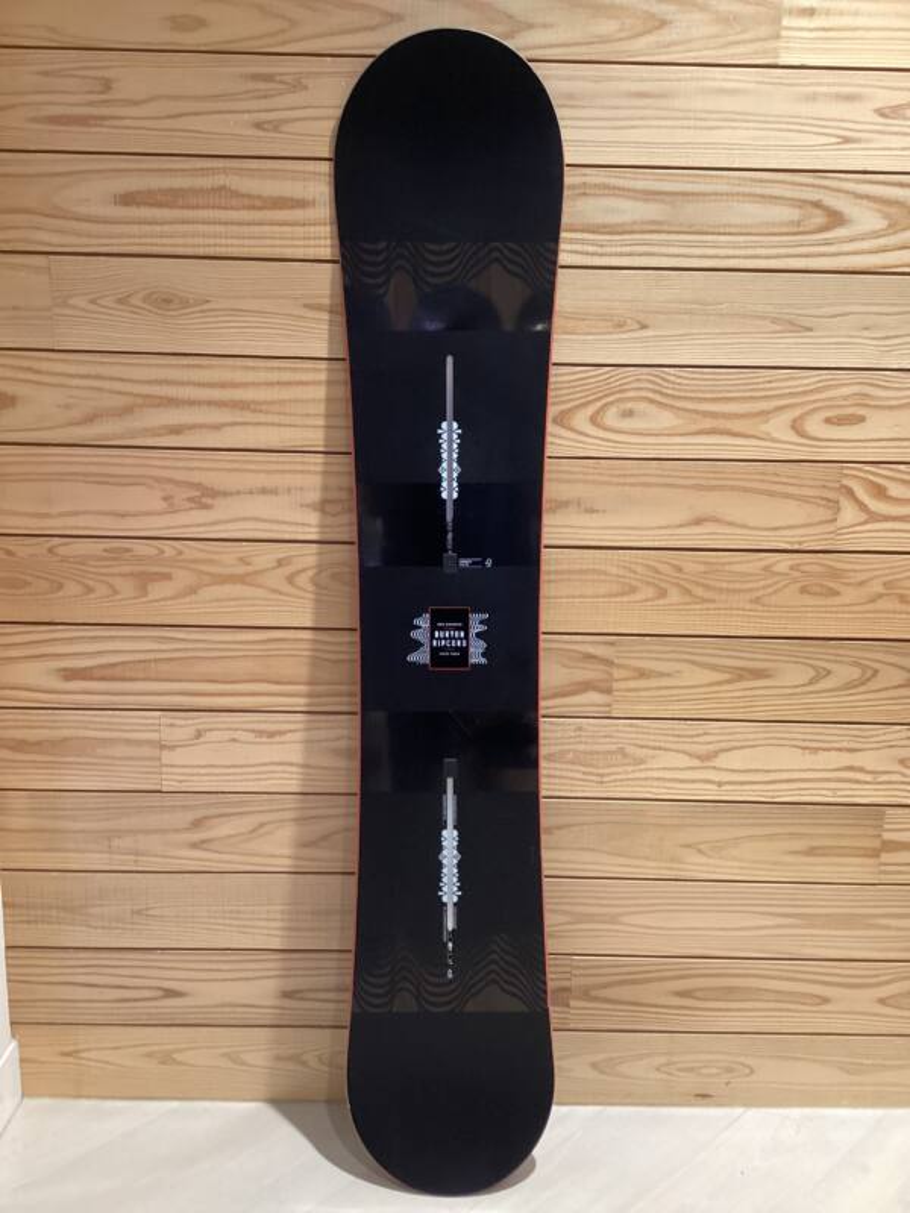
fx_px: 1087
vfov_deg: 58.4
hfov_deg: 45.4
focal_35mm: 31
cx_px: 455
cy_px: 606
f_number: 2.4
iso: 125
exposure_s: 1/50
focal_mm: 3.3
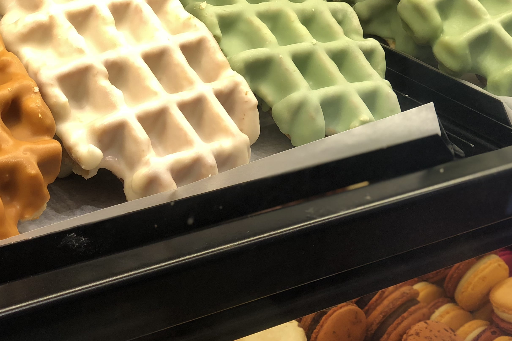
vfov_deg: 15.1
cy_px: 274
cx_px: 270
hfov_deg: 22.6
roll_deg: -6.6
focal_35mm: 90
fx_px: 1280
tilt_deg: -29.4
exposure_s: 1/50
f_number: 2.4
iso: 25
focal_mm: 6
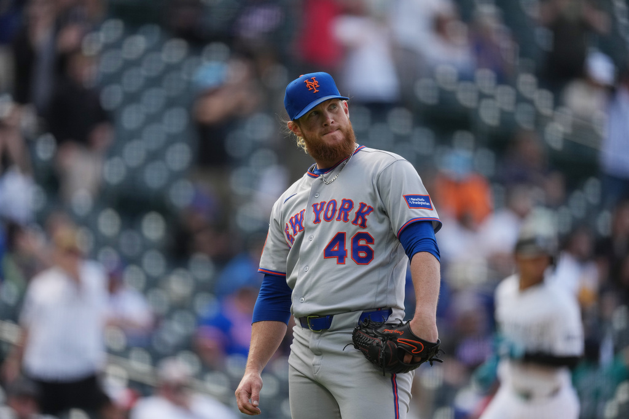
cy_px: 210
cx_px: 314
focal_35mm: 600
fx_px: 10479
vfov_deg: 2.3
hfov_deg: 3.4
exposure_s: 1/1600
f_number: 4
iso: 640
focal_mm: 600
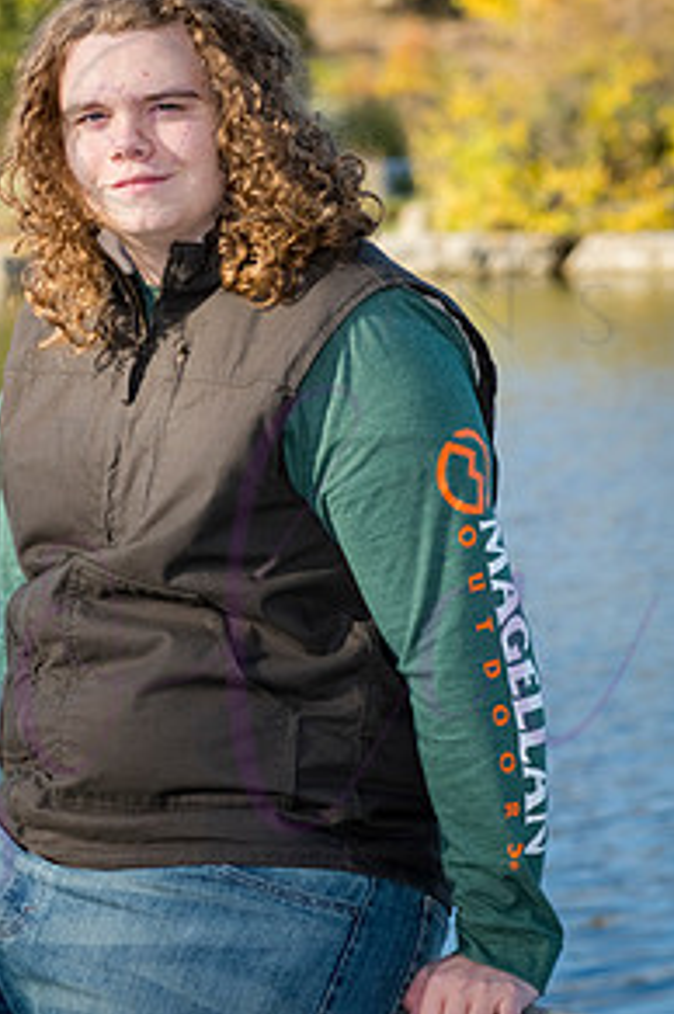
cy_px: 438
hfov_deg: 8.4
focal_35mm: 162
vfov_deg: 12.7
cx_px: 156
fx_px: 4560
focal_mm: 105
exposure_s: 1/800
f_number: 6.3
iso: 640
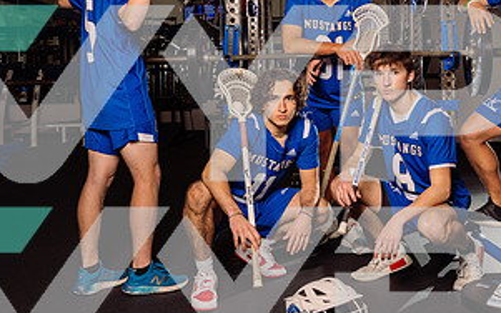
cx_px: 308
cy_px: 94
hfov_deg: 39.4
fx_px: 696
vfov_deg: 25.1
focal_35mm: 51
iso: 200
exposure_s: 1/250
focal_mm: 26
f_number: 6.3
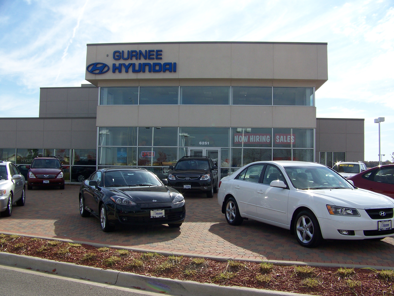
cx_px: 197
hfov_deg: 51.4
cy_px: 148
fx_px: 410
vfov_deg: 39.7
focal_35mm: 36
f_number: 4
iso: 64
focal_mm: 5.85
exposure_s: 1/500
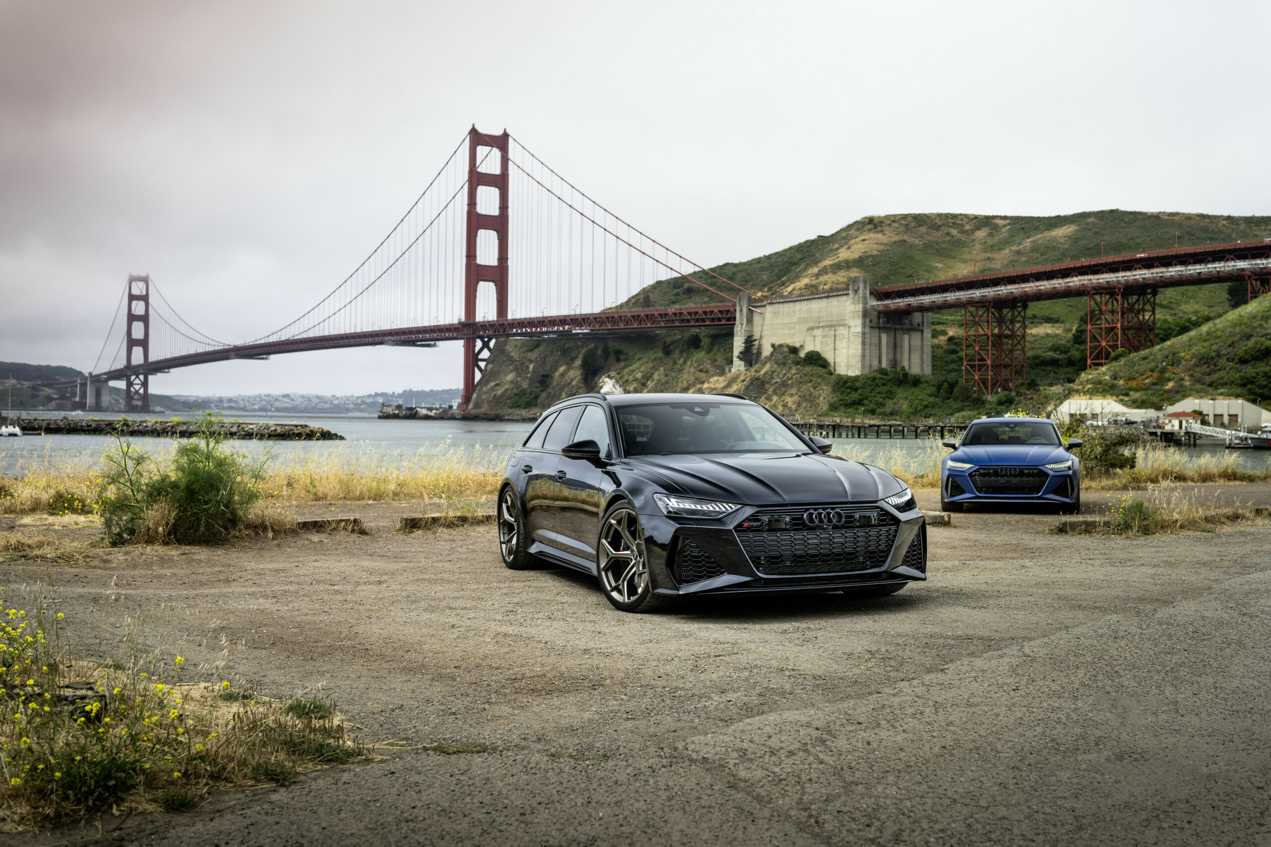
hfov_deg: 54.4
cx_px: 636
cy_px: 424
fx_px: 1236
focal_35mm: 35
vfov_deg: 37.9
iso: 80
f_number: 4
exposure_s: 1/200
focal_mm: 35
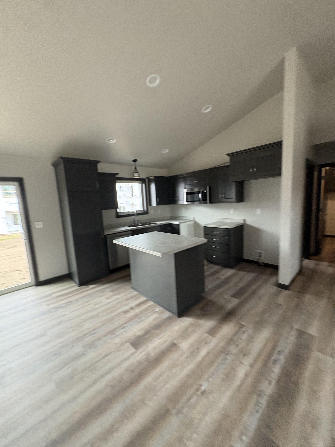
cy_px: 224
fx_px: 181
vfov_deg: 102.1
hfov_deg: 85.7
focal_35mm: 14
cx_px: 168
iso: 250
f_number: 2.2
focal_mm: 2.22
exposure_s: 1/60
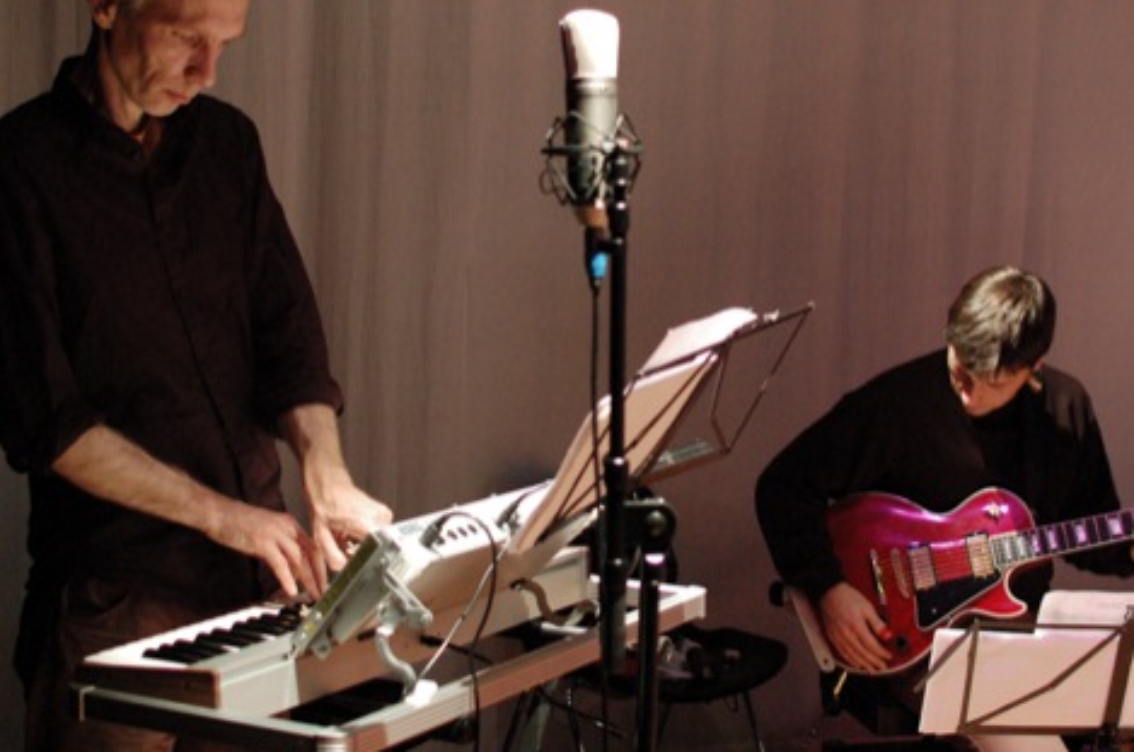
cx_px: 588
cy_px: 291
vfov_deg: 18.9
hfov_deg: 28.2
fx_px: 2254
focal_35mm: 72
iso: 1600
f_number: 3.2
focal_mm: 35
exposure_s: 1/40
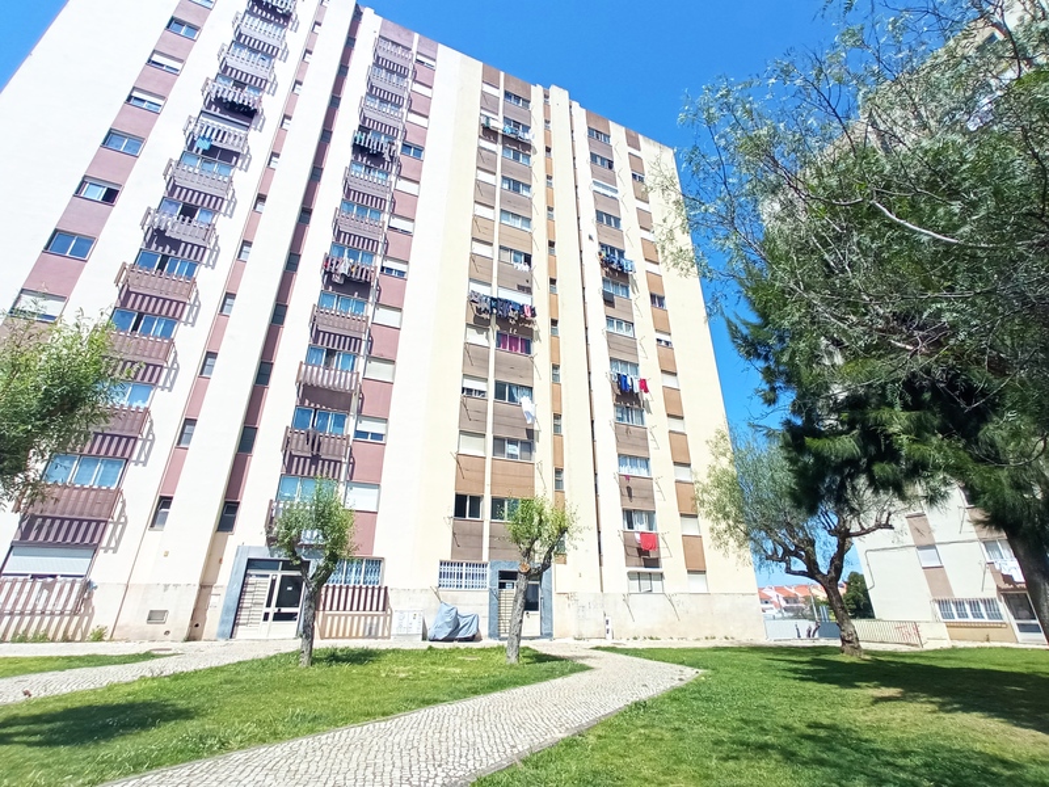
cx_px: 524
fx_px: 455
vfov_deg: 81.7
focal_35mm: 15
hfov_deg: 98.2
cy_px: 394
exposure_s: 1/1488
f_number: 2.2
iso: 113
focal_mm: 1.65
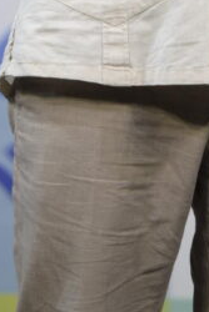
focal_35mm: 737
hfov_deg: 1.9
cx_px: 231
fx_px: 6409
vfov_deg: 2.8
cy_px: -297
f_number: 3.2
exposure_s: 1/250
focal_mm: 180
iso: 1000
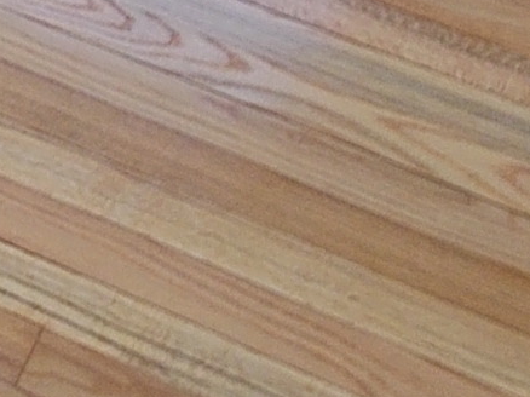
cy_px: -300
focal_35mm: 135
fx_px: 2066
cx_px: -275
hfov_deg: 13.7
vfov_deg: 10.4
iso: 160
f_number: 3.2
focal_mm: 4.6
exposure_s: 1/25
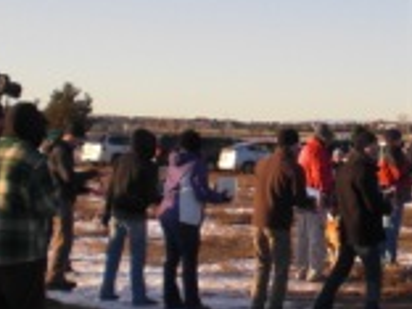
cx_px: 428
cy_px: 151
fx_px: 1297
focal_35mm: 109
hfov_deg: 17.6
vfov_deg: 13.6
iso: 64
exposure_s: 1/500
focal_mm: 6.3
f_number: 3.1
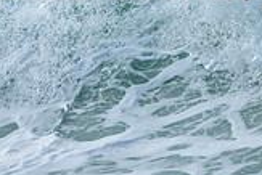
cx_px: 175
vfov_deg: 0.4
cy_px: -77
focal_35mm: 3303
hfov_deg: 0.6
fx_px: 24059
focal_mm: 800
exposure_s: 1/2000
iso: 140
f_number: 6.3
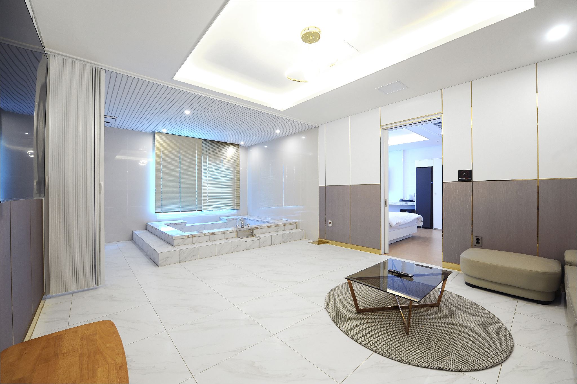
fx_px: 224
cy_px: 192
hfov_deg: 104.3
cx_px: 288
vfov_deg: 81.2
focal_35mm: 14
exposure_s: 1/20
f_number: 6.3
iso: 400
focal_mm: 14
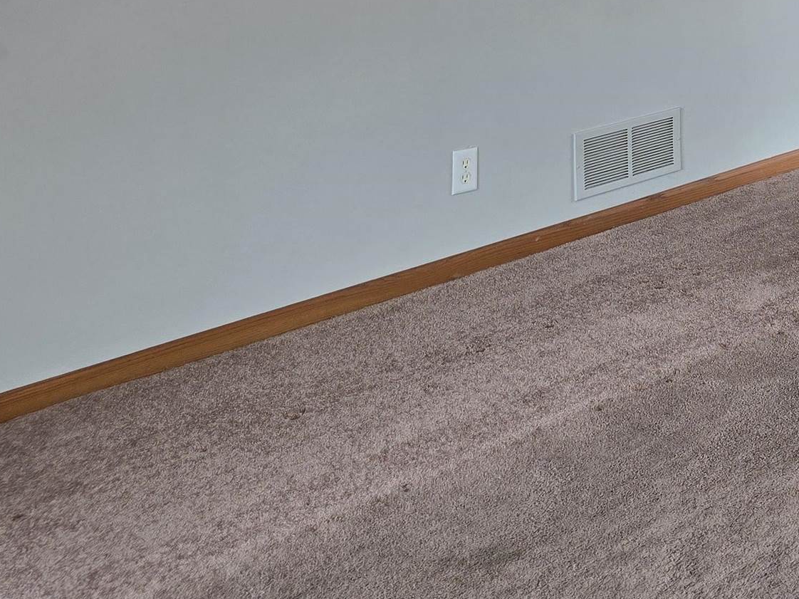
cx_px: 913
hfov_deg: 27.6
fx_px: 1454
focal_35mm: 63
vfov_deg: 21.0
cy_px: -192
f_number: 1.7
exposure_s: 1/120
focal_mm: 6.3
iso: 80
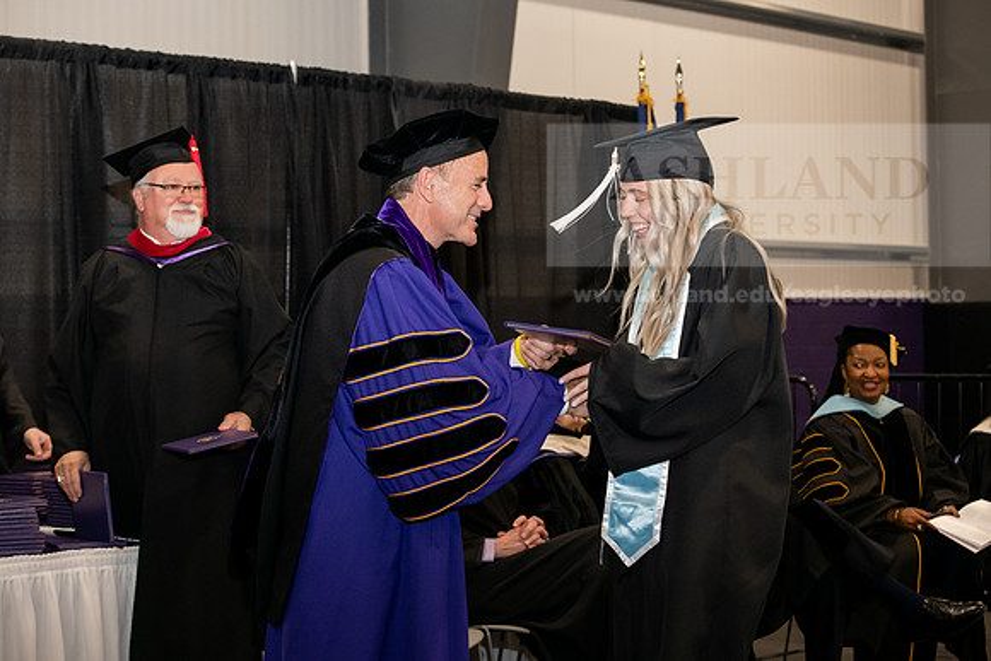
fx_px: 1927
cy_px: 330
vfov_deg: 19.5
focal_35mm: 70
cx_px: 496
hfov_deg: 28.8
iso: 2500
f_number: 5.6
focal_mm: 70
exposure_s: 1/200
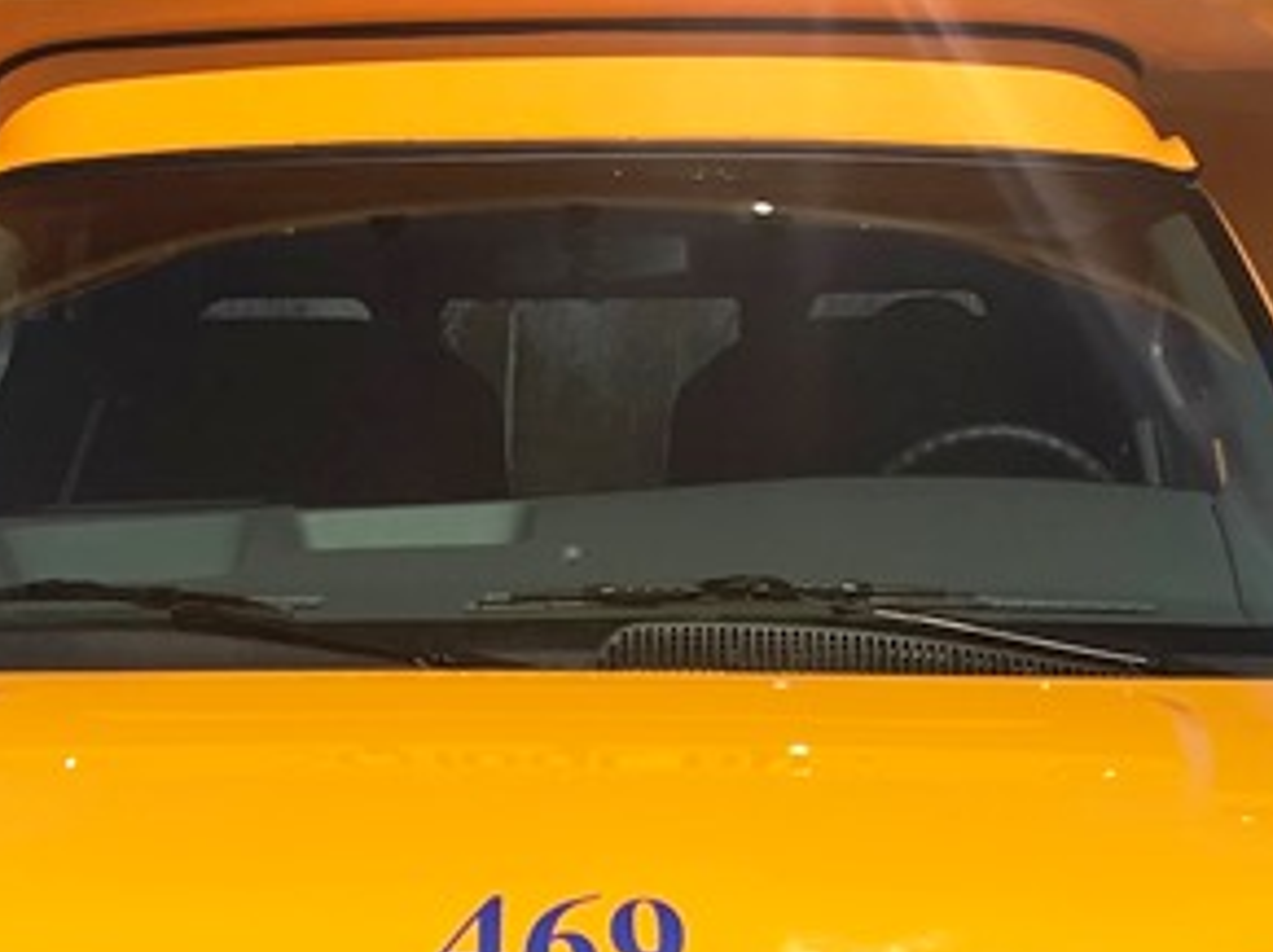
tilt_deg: -2.9
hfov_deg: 19.8
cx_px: 399
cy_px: 855
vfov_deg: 14.8
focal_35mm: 99
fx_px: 3638
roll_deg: -2.1
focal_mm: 3.99
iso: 20
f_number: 1.8
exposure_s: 1/3546
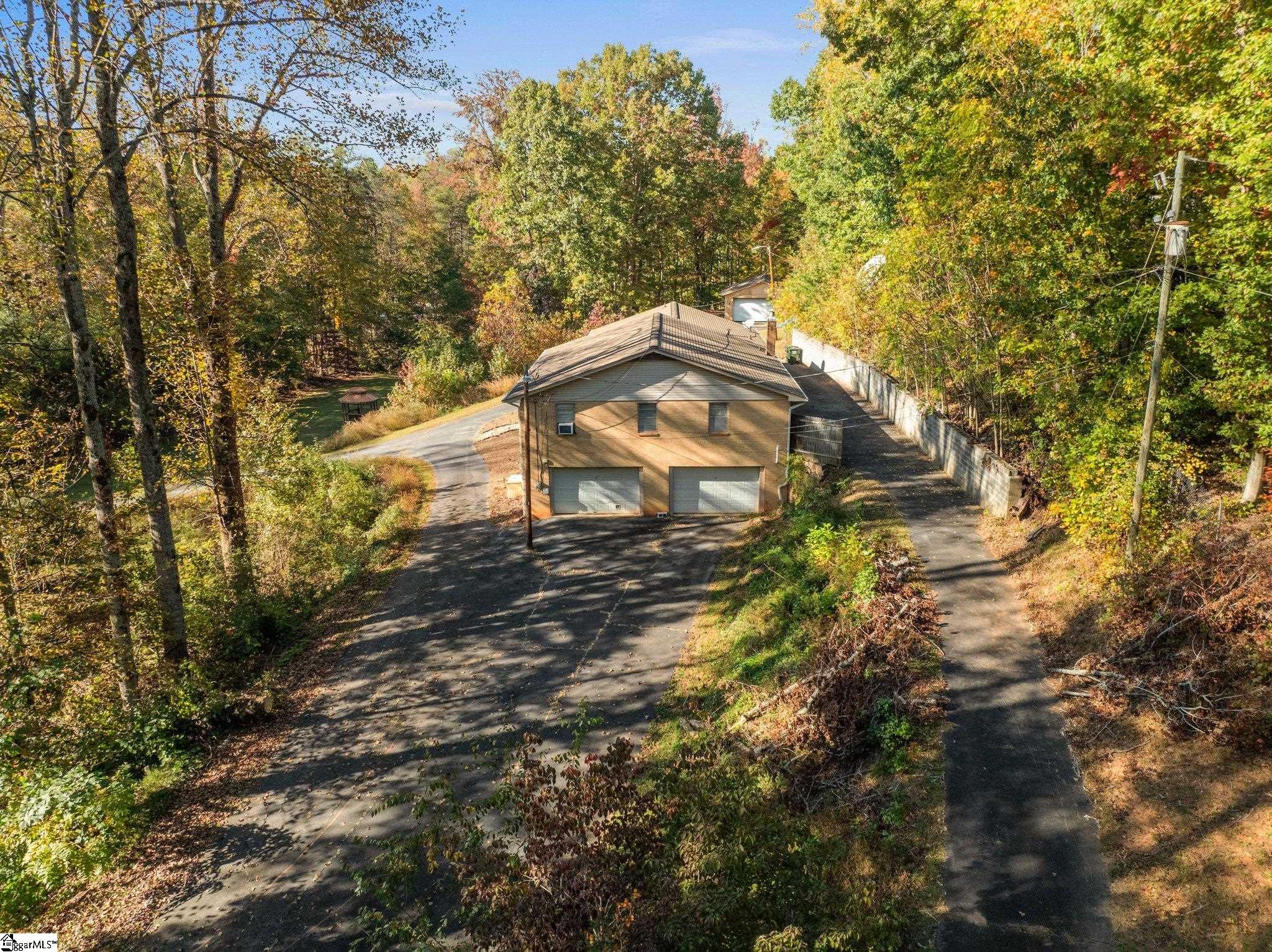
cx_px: 636
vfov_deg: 56.8
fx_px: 881
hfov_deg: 71.6
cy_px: 476
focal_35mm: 24
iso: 400
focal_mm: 12.29
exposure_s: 1/200
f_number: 2.8
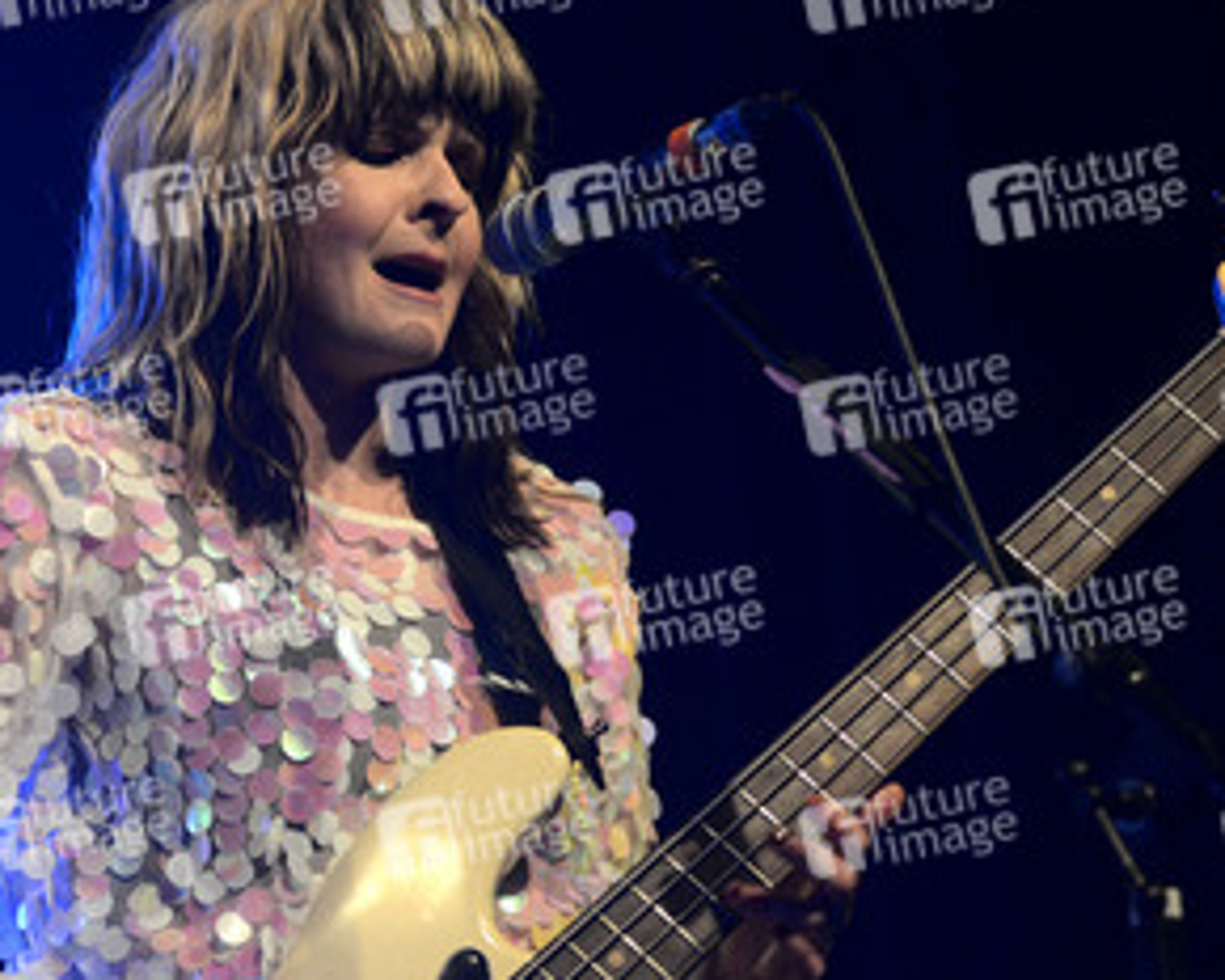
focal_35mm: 102
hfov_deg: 18.8
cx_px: 543
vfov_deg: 15.1
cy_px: 511
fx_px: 3698
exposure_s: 1/250
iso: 3200
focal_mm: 70
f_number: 2.8
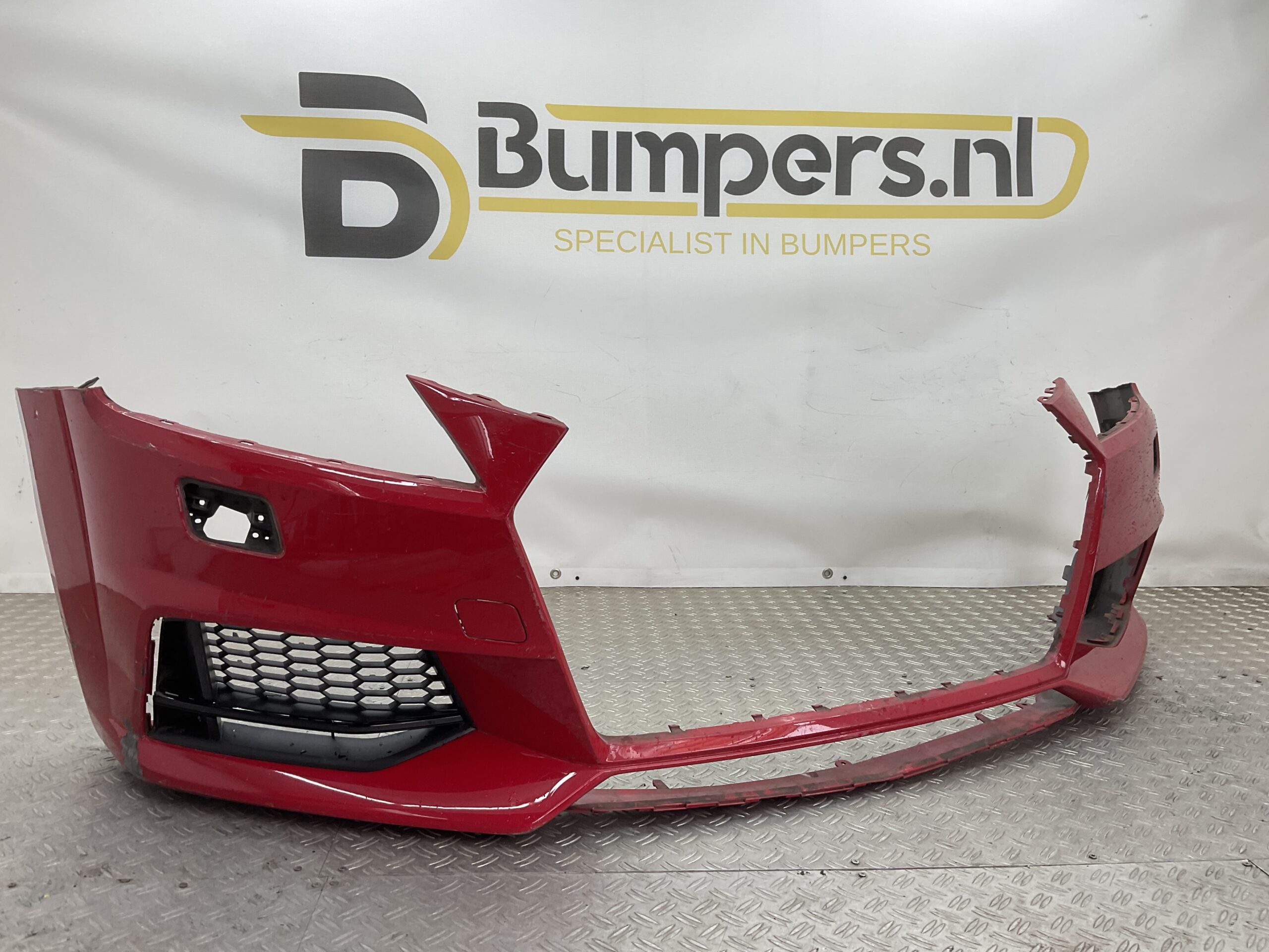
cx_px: 634
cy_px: 476
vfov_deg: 48.2
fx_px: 1063
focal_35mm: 29
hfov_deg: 61.7
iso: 20
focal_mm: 3
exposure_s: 1/120
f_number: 1.8
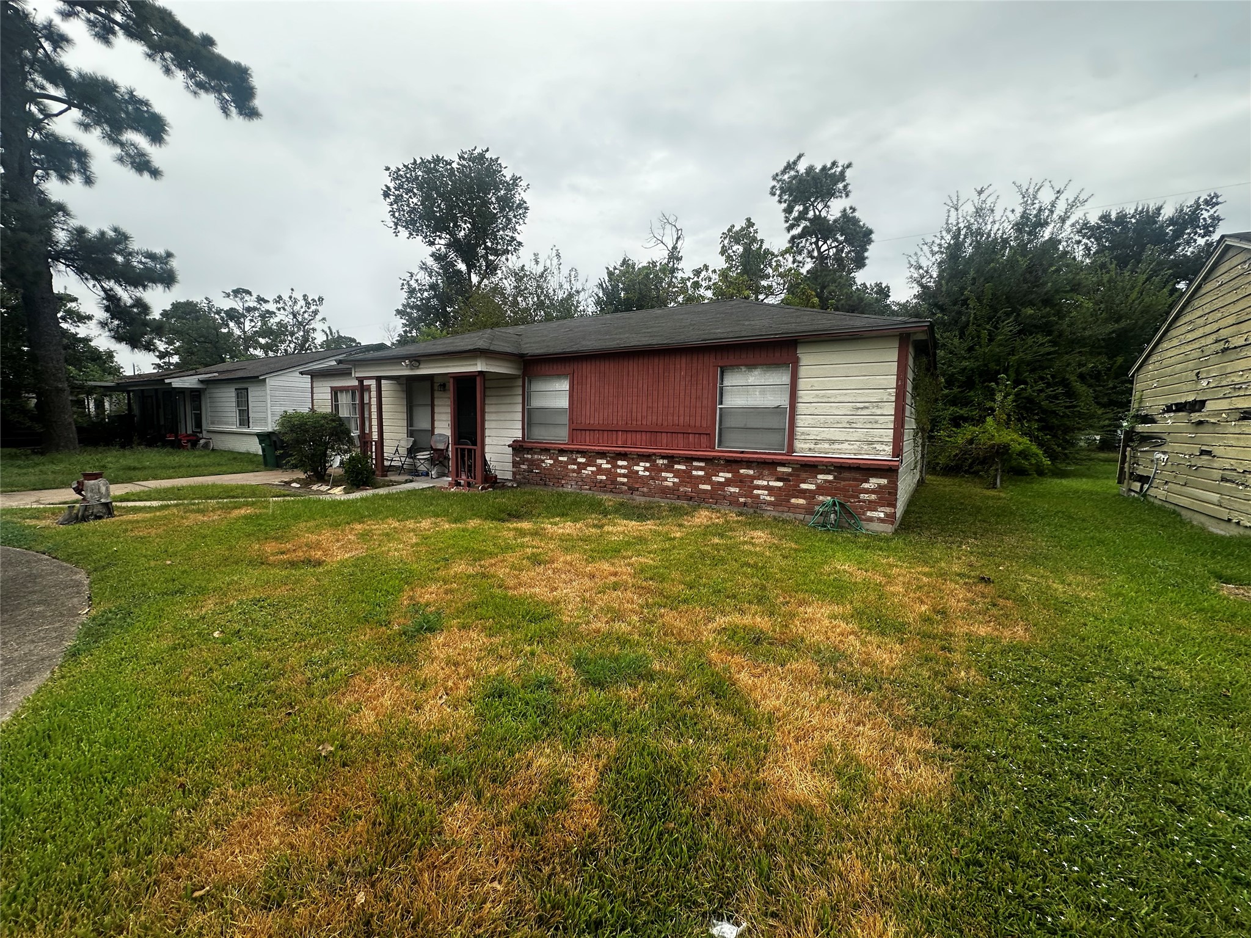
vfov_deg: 85.7
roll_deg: -1.3
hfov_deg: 102.1
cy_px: 469
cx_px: 626
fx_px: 506
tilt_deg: -6.0
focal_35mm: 14
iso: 40
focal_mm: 2.22
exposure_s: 1/682
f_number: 2.2
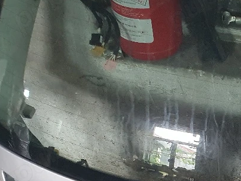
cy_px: 141
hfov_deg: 27.5
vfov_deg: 22.7
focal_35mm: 64
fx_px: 446
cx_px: 270
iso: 500
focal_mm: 4.32
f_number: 2.4
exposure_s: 1/50
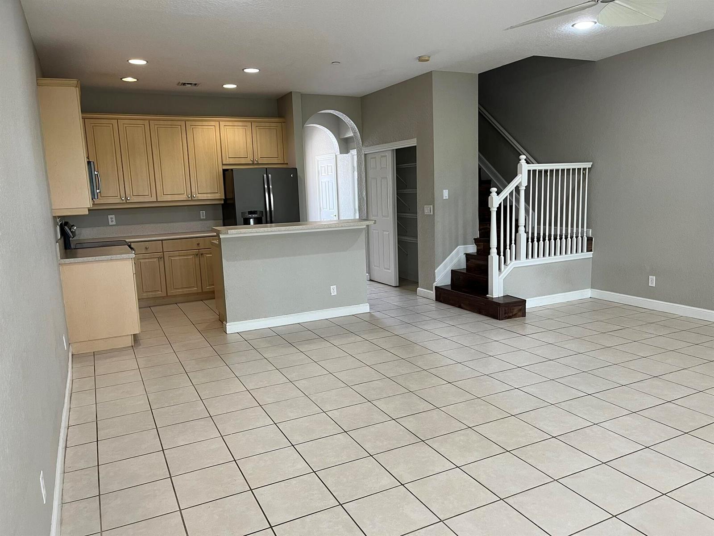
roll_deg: +2.6
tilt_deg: -8.5
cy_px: 268
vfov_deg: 53.1
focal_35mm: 26
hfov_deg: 67.3
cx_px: 357
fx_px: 536
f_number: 1.6
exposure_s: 1/60
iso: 80
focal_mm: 5.1
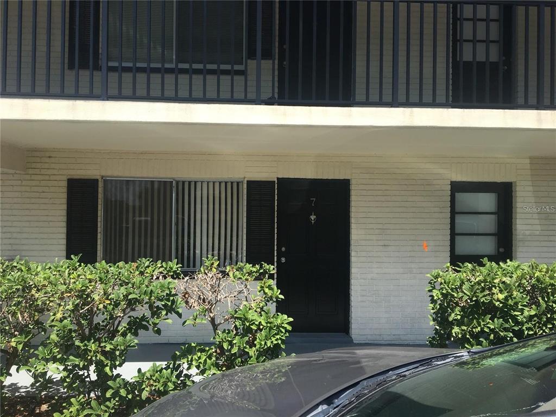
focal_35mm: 29
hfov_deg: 61.7
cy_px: 208
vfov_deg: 48.2
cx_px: 278
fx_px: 466
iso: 25
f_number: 2.2
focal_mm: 4.15
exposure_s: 1/962
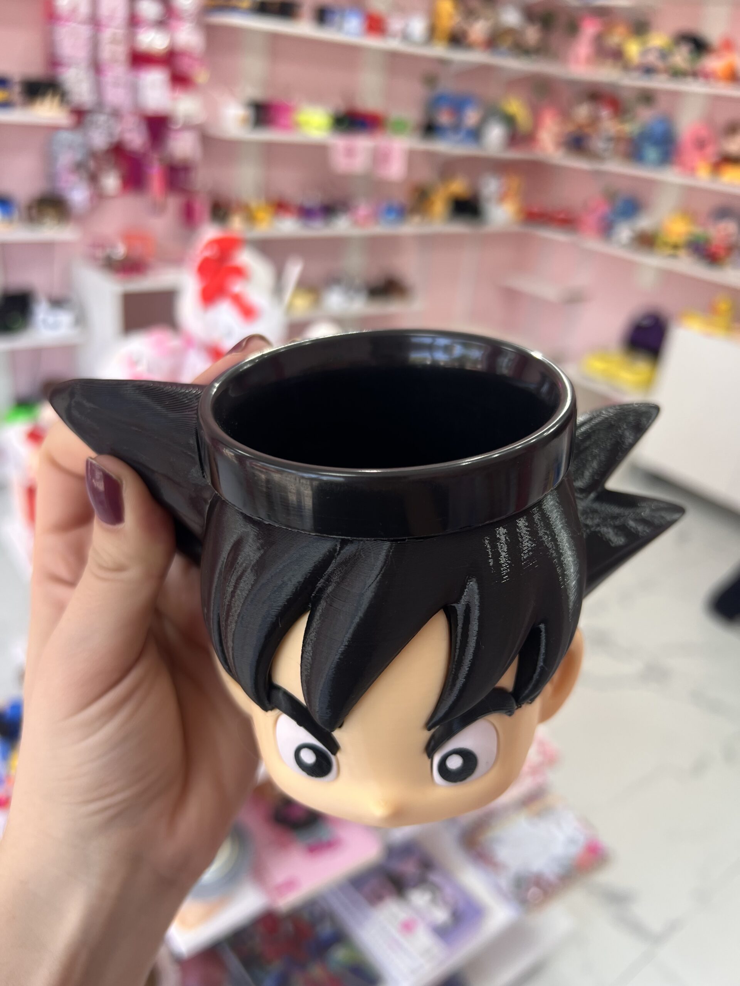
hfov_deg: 53.1
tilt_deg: -27.2
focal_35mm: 26
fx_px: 741
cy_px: 493
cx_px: 370
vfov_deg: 67.3
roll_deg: -7.7
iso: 40
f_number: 1.5
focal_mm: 5.7
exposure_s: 1/121
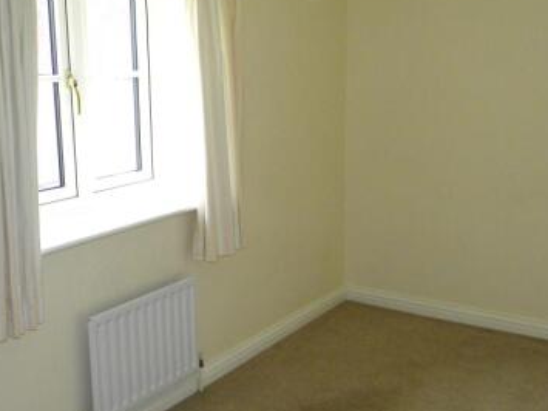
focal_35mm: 46
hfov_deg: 41.0
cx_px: 217
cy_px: 216
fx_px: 728
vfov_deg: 31.5
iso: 152
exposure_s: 1/56.4
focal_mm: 5
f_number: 3.5
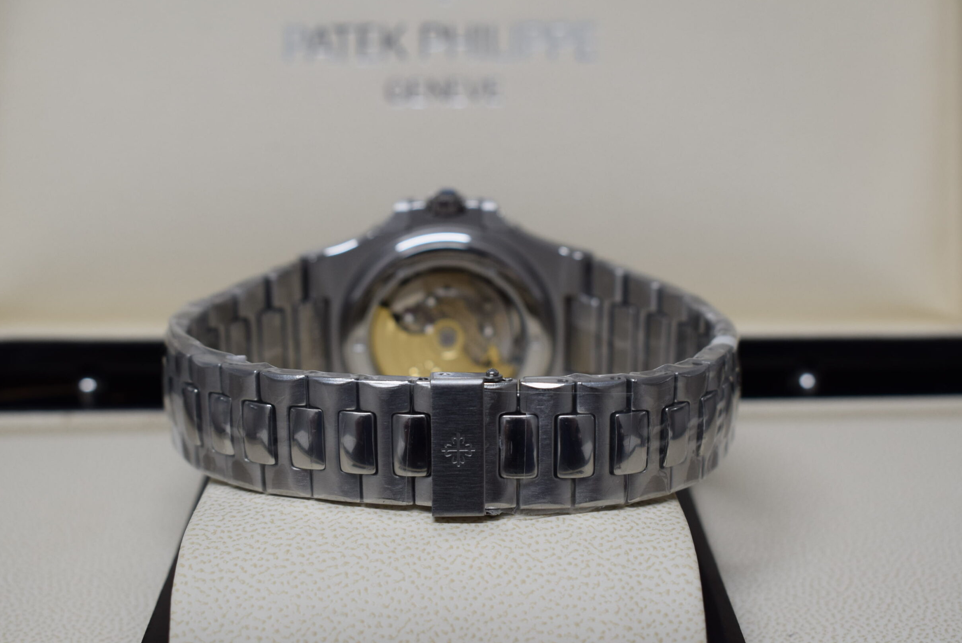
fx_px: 1444
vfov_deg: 25.1
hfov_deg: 36.8
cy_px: 329
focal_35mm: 54
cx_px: 487
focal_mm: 34
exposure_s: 1/40
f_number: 7.1
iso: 400
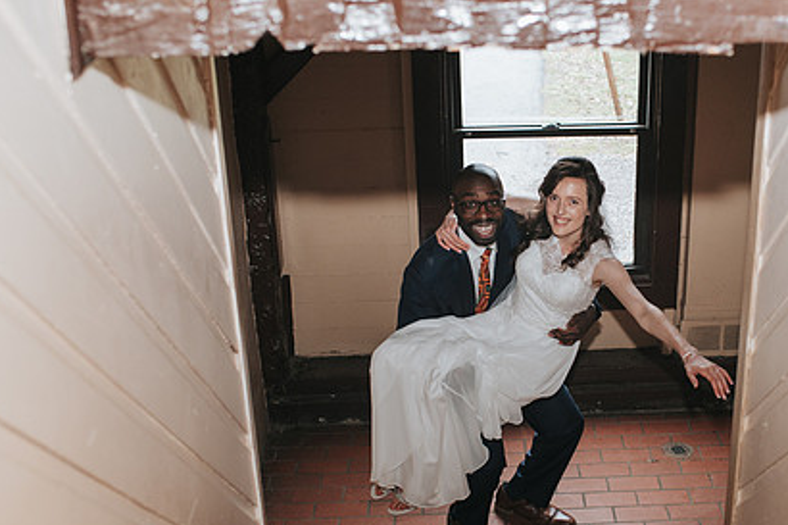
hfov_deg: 37.7
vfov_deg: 25.9
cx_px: 539
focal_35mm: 52
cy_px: 310
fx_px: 1138
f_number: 3.2
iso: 1000
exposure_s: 1/200
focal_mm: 35
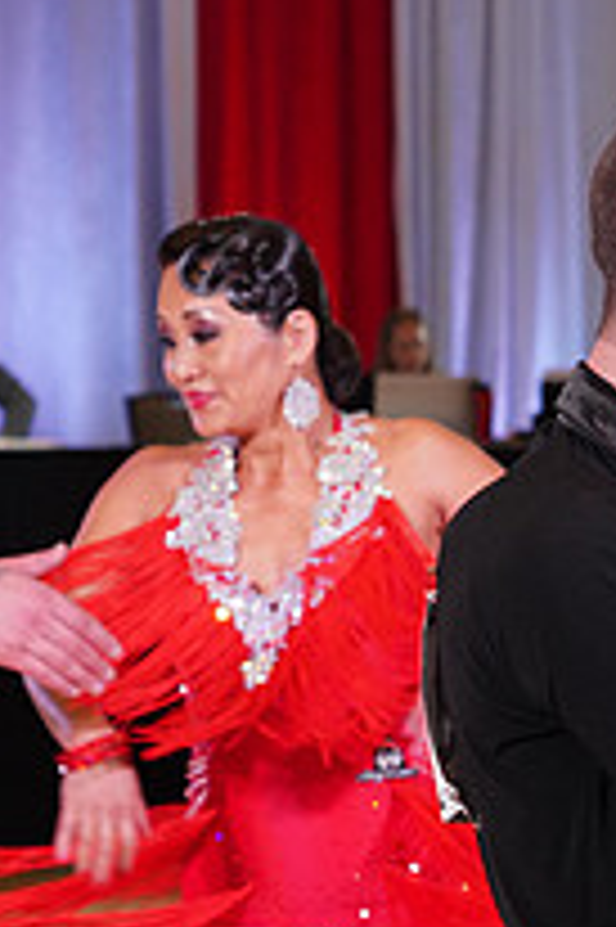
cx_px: 1263
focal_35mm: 175
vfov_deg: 11.7
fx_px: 4499
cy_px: 817
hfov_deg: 7.5
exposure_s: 1/160
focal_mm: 62
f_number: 5.6
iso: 1600
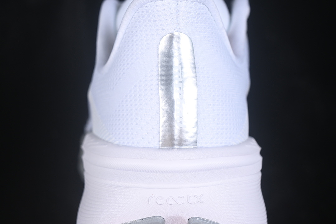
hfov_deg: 27.0
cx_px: 168
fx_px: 700
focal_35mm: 75
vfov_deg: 18.2
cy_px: 112
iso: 160
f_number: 7.1
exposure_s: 1/80
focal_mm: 50
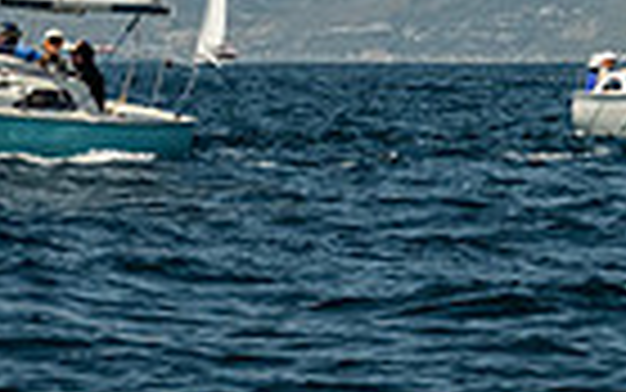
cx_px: 908
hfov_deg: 3.3
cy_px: -417
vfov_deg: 2.0
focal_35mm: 642
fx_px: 10957
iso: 320
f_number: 6.3
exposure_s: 1/2000
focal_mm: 120
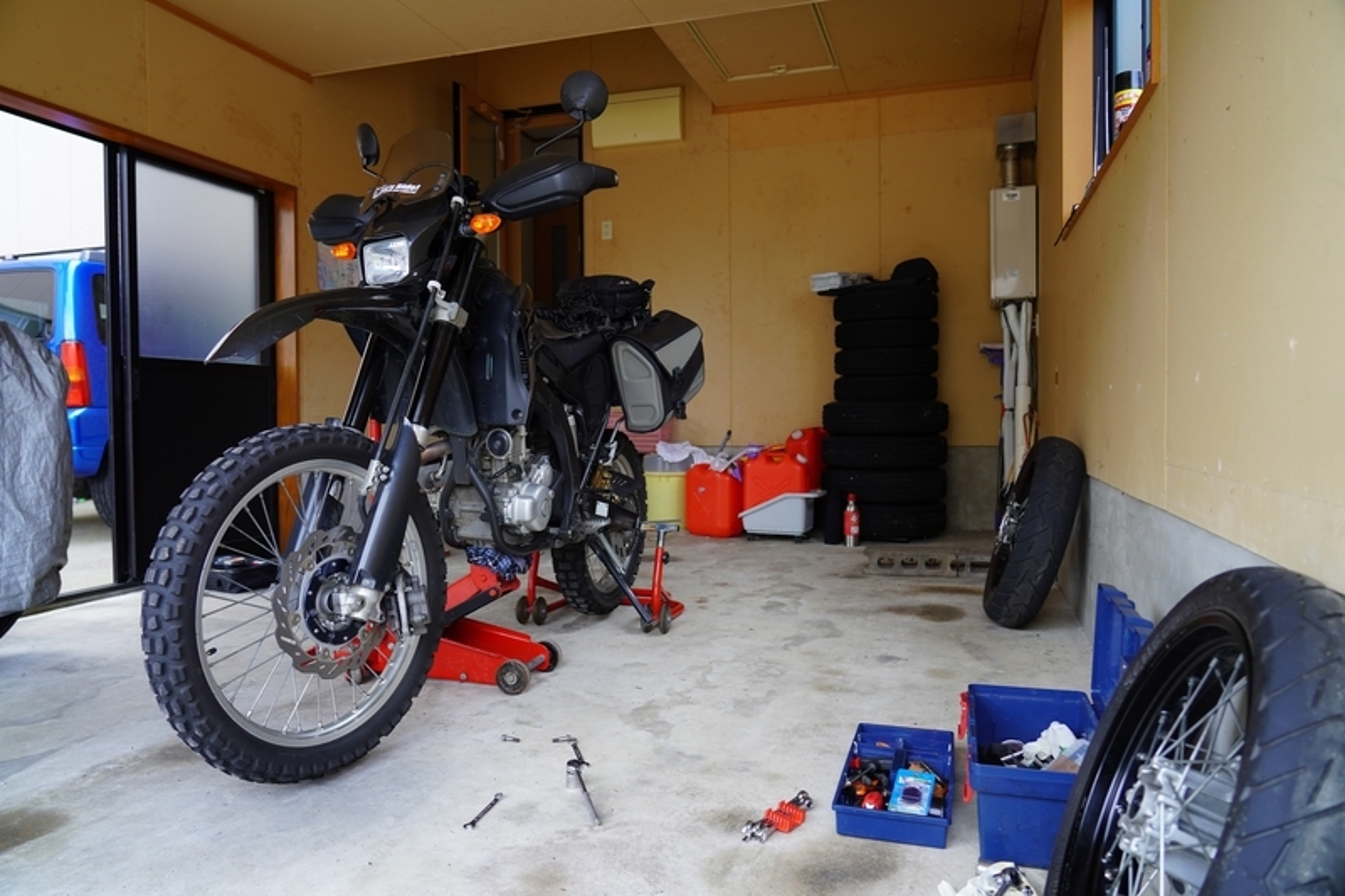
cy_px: 448
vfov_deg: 53.1
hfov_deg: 73.8
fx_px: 896
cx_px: 672
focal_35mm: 24
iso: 125
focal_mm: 24
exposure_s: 1/30
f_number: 4
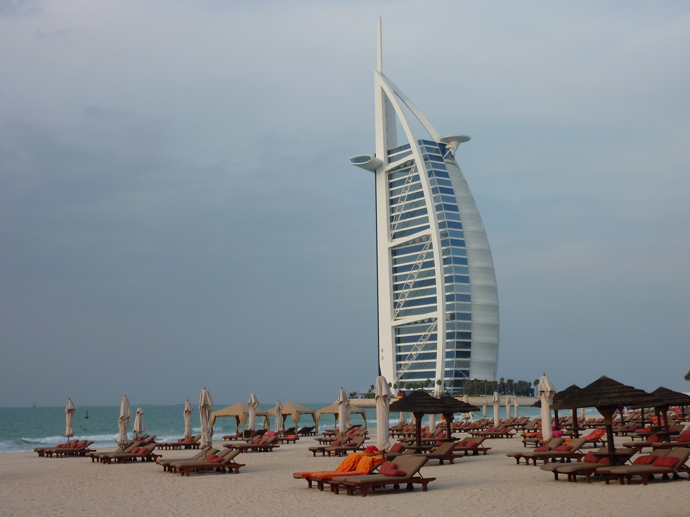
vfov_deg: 28.0
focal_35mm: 52
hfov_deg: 36.8
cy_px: 258
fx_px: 1037
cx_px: 345
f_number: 3.8
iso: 80
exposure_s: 1/400
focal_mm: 8.5
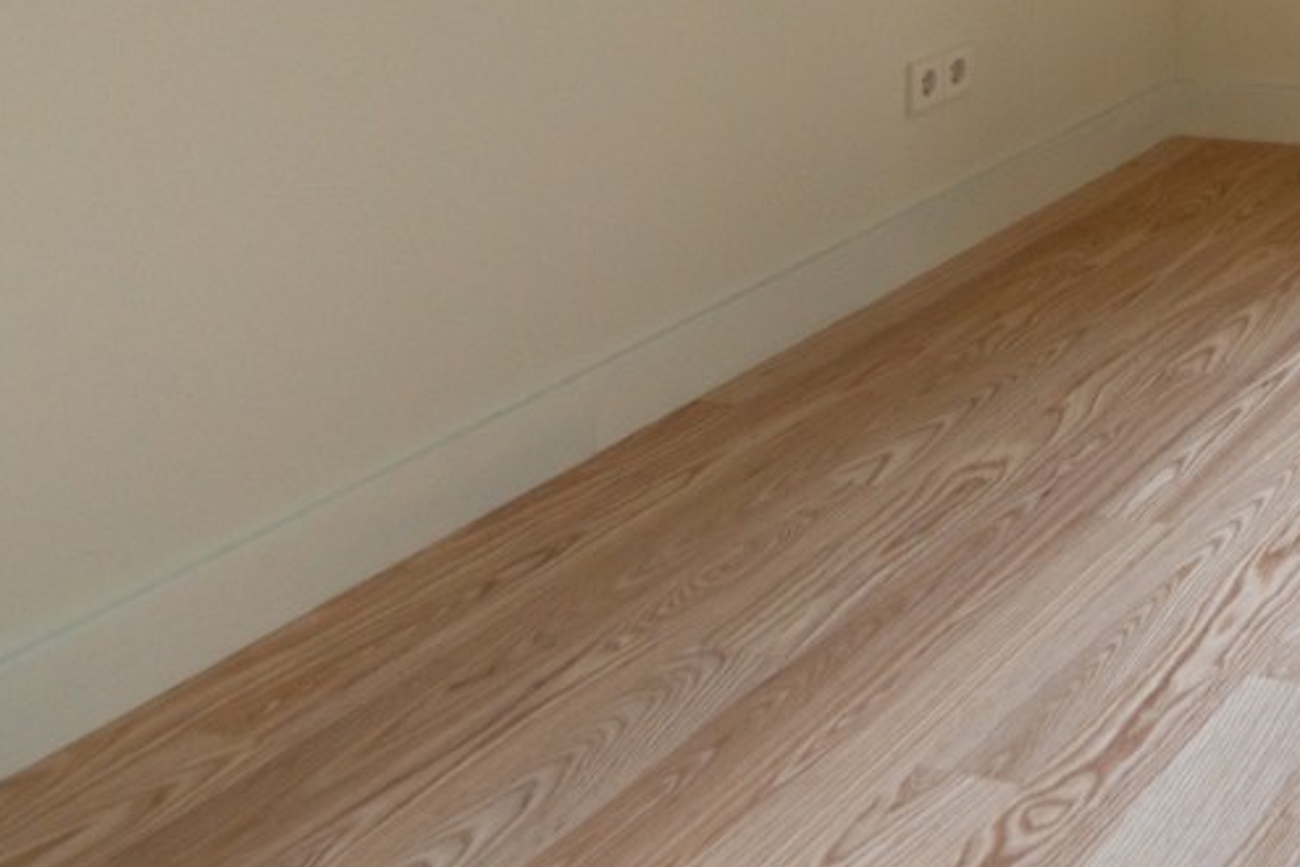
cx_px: 1439
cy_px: -289
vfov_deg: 23.9
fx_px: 1769
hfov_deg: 34.6
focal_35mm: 49
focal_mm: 15
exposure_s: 1/50
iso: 320
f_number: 8
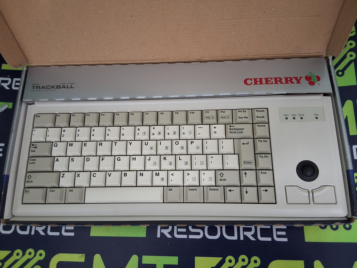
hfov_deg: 63.4
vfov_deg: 49.7
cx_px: 178
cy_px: 134
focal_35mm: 28
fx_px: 289
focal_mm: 2.91
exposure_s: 1/24
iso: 250
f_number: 1.9
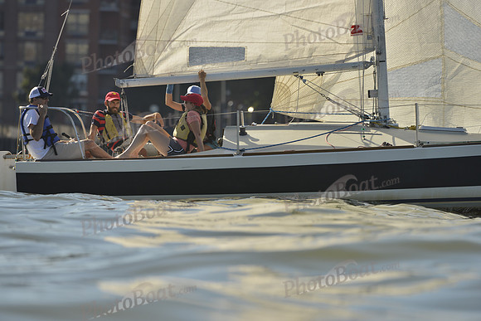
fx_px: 3207
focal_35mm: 240
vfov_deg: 5.7
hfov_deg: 8.6
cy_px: 160
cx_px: 240
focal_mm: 240
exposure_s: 1/1000
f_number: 6.3
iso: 200
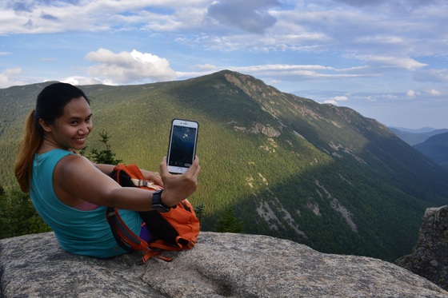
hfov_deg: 67.4
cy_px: 149
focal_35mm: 27
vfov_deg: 47.9
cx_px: 224
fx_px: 336
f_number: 10
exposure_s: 1/80
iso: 200
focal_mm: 18
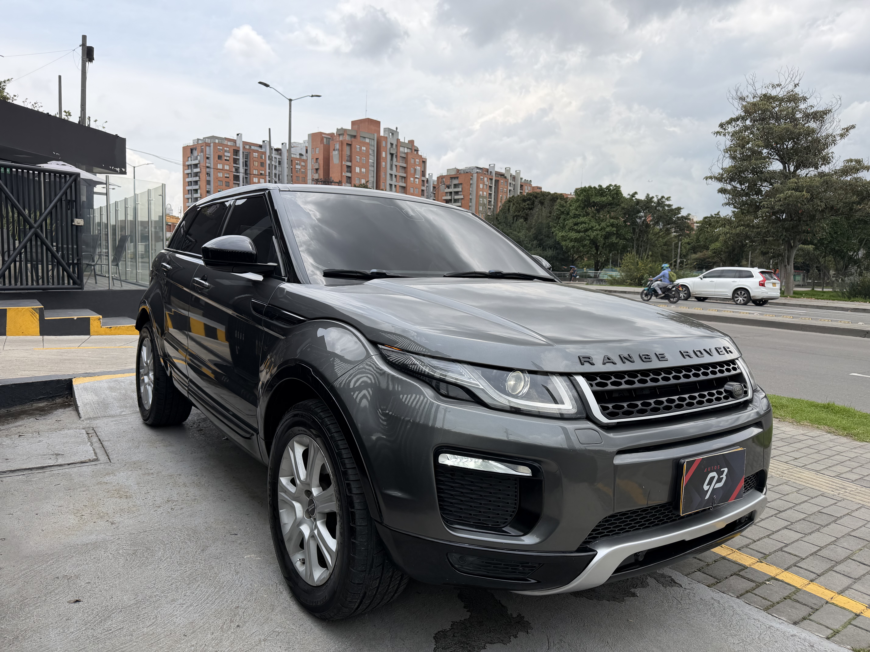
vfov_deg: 56.8
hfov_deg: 71.6
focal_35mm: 24
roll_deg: -1.6
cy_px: 326
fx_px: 603
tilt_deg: -6.2
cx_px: 435
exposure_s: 1/3759
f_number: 1.78
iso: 80
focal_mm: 6.76
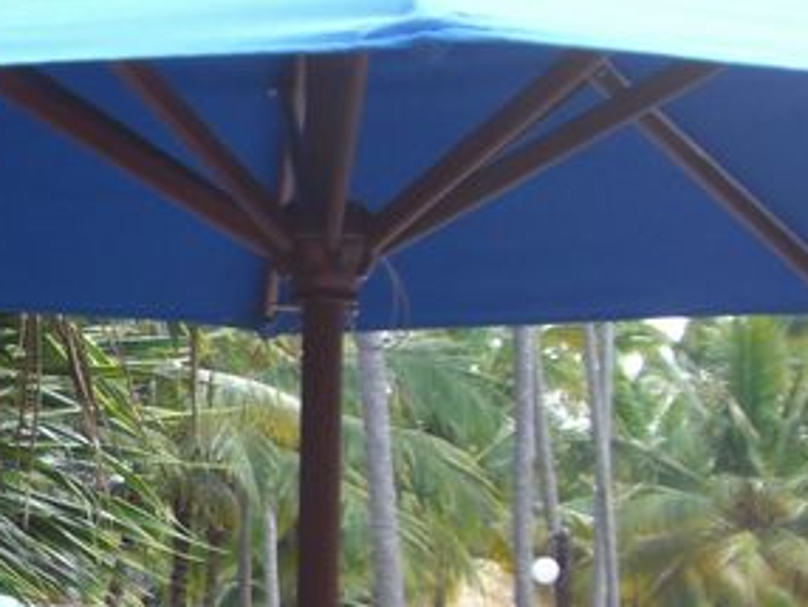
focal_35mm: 136
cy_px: 483
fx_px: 3177
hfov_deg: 13.6
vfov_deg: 10.9
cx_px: -401
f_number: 2.7
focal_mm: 6.2
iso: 64
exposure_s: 1/125
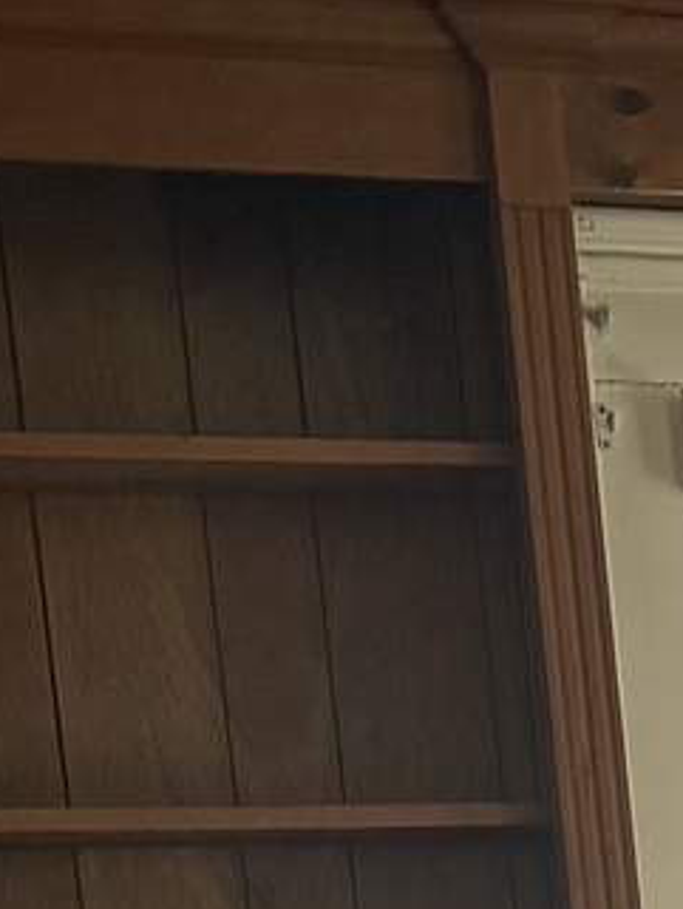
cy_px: 2169
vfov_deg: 10.1
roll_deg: +2.0
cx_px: 1839
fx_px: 4522
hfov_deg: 7.8
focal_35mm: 172
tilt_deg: -14.7
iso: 200
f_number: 1.78
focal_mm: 6.76
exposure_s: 1/173
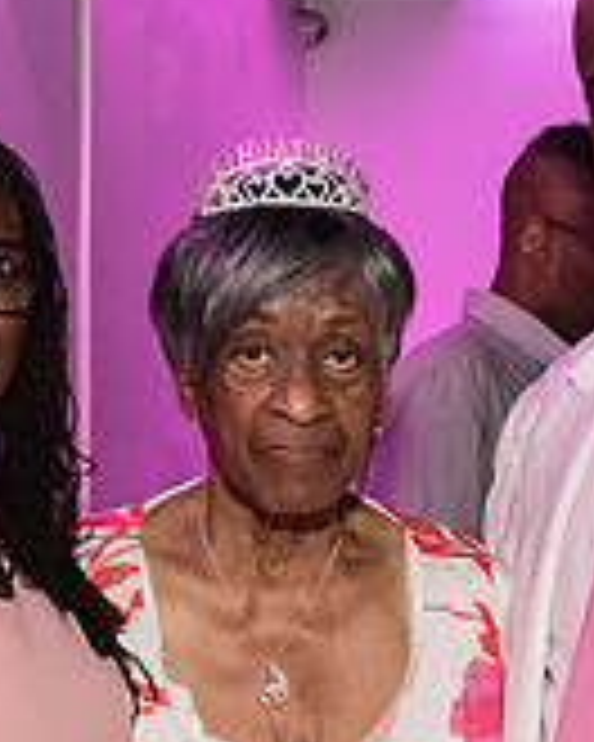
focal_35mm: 110
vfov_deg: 17.1
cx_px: 297
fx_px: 2417
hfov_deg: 14.0
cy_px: 726
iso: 4000
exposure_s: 1/200
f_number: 4.5
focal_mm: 31
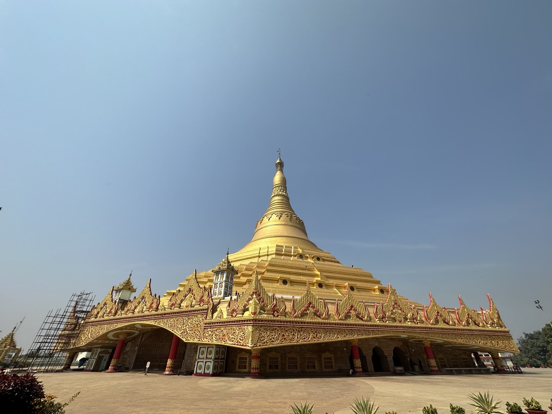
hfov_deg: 102.1
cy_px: 207
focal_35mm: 14
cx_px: 276
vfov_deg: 85.7
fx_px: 223
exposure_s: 1/3731
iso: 50
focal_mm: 2.22
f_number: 2.2
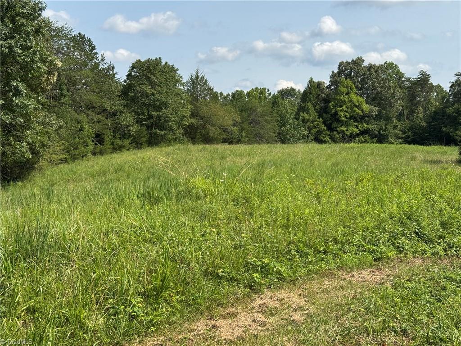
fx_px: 639
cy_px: 173
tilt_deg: -4.6
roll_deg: +0.2
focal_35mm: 48
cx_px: 230
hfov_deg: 39.7
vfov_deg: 30.3
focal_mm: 6.76
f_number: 1.78
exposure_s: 1/3425
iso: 64
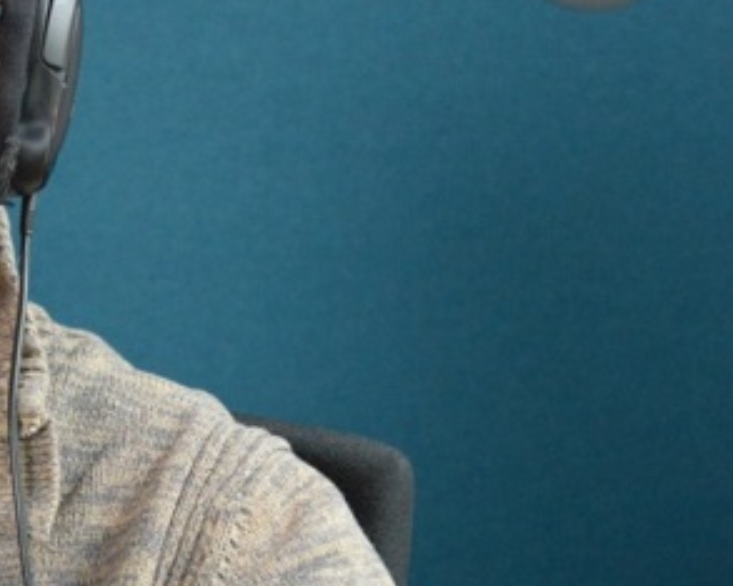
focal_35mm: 162
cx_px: -288
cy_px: 267
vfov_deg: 9.5
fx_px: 3512
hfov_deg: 11.5
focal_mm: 55
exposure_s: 1/50
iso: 6400
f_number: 4.5
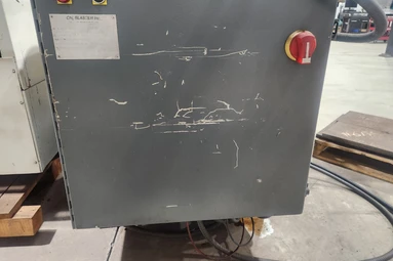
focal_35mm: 25
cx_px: 189
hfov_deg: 71.5
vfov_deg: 51.1
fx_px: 273
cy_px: 112
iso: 400
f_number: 1.8
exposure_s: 1/120
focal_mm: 5.4
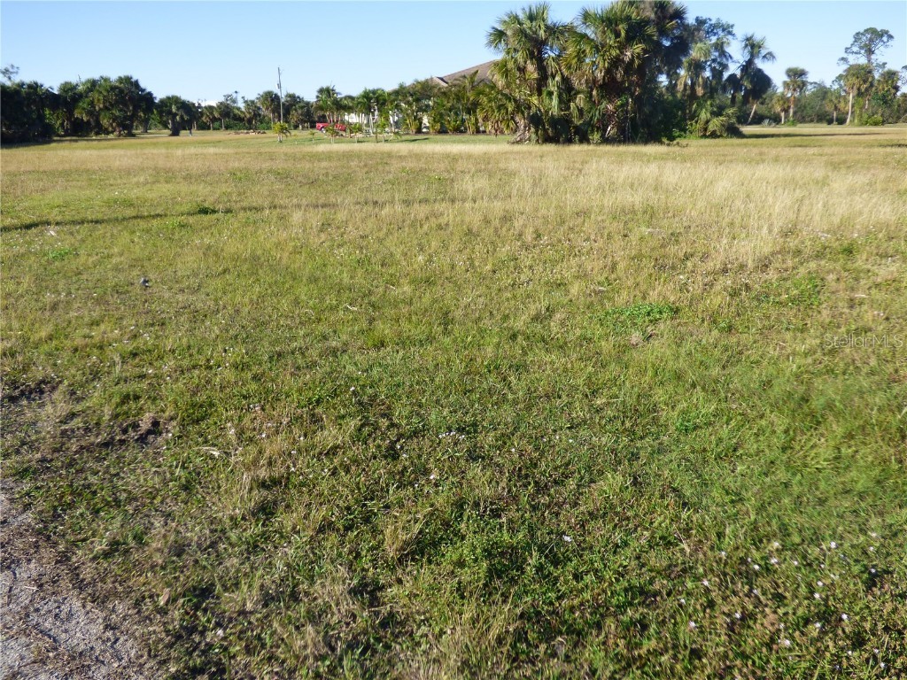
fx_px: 786
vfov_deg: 46.8
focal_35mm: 30
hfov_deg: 60.0
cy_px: 340
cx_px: 454
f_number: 3.3
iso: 100
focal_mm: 5.29
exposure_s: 1/640
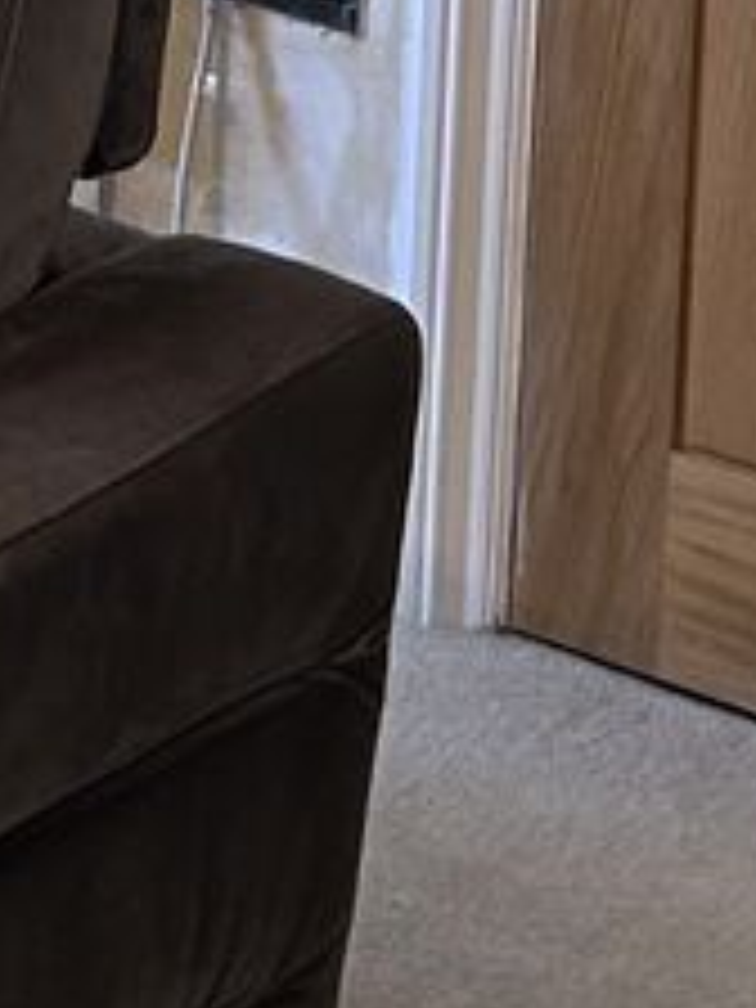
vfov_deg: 9.6
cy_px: -1278
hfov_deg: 8.0
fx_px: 5416
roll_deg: -3.0
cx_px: 68
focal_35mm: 186
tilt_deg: -6.1
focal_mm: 5.7
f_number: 1.5
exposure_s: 1/100
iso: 125
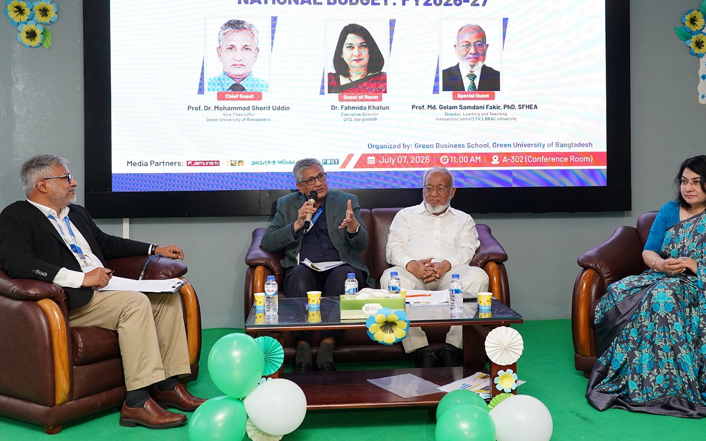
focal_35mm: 39
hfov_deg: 50.4
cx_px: 363
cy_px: 162
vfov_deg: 32.6
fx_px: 750
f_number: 5.6
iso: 2000
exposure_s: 1/160
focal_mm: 30
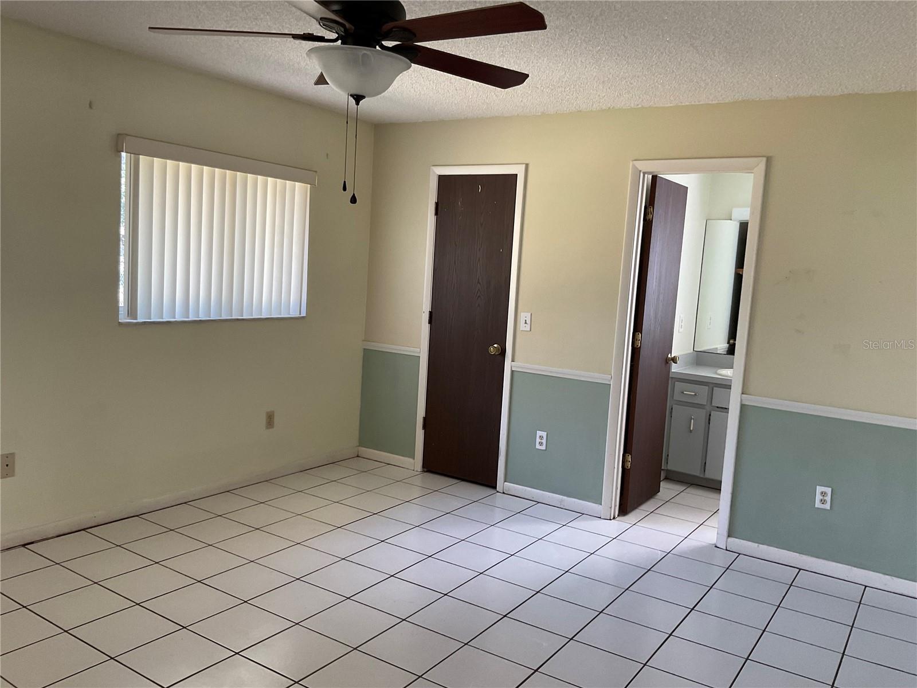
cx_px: 458
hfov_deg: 61.7
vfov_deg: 48.2
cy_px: 344
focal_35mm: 29
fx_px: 768
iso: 64
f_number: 1.8
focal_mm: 3
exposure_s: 1/60
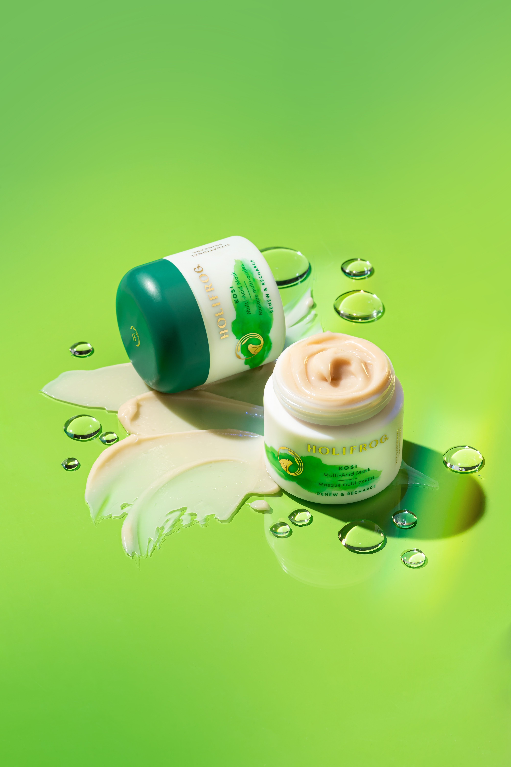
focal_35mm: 90
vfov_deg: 22.6
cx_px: 256
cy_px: 384
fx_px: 1916
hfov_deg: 15.2
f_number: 14
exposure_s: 1/200
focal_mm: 90
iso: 100
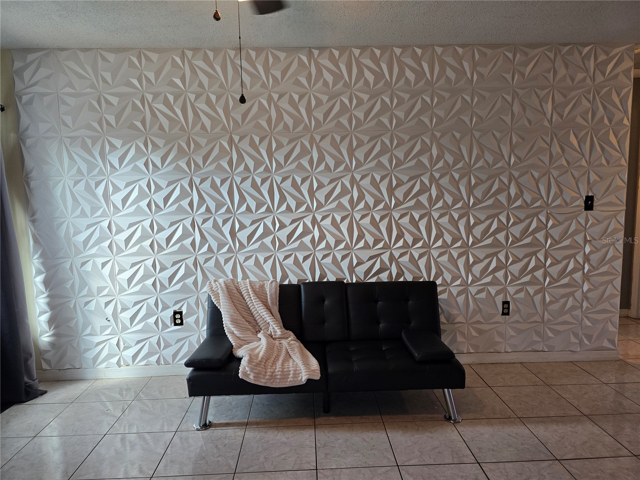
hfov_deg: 73.9
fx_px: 425
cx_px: 320
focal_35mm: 23
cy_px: 240
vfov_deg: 58.9
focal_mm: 6.3
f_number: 1.7
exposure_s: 1/120
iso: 160
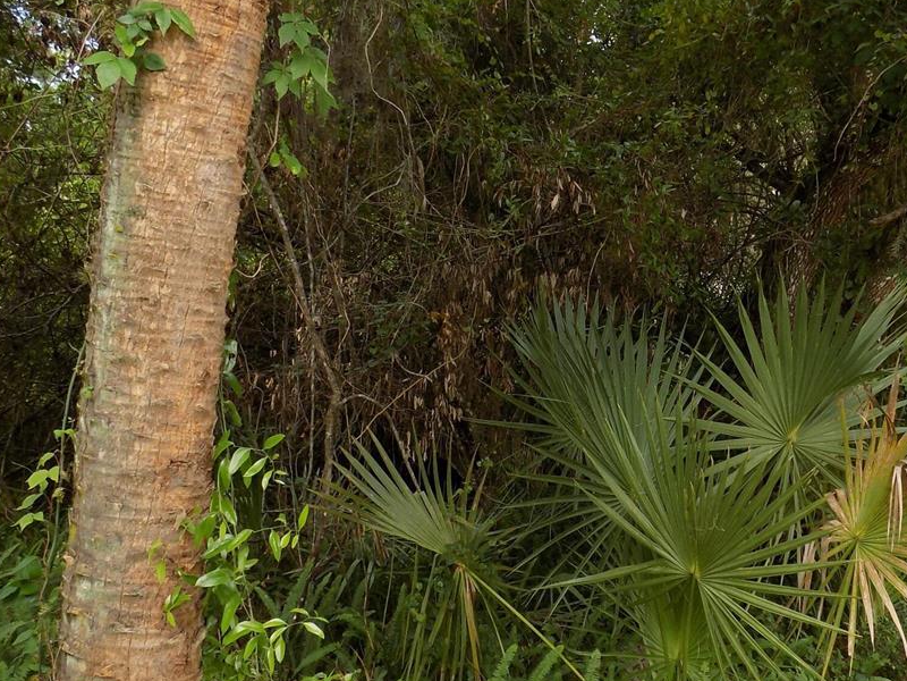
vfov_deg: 31.5
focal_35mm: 46
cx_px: 551
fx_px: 1205
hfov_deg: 41.0
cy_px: 377
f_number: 3.1
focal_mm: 4
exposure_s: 1/125
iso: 80
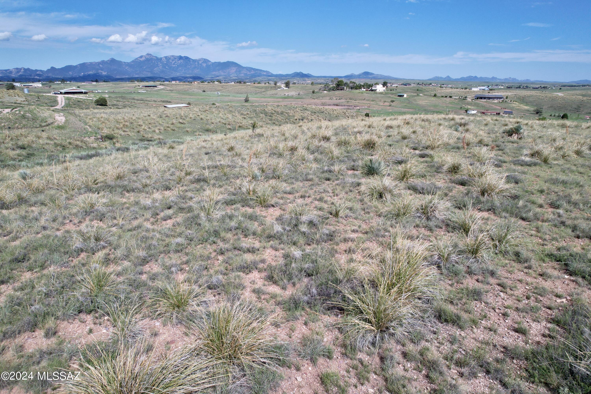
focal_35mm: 22
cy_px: 197
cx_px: 296
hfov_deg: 78.6
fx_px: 361
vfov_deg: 57.2
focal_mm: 8.38
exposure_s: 1/2000
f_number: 2.8
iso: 100
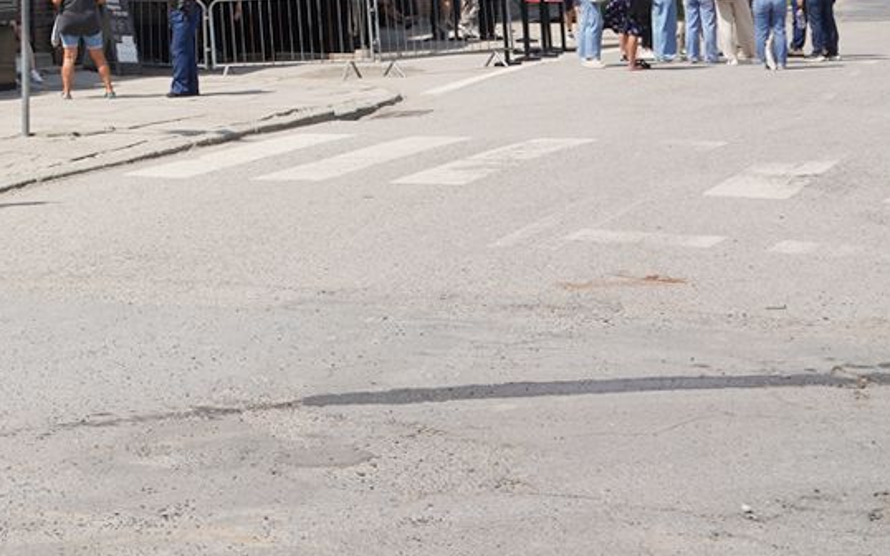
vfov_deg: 13.8
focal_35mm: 91
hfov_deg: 20.8
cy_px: -180
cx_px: -268
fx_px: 2207
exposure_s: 1/100
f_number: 14
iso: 100
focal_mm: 24
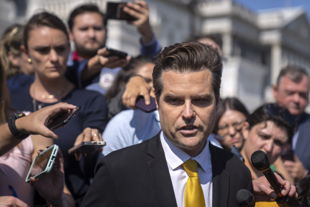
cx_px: 155
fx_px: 603
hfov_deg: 28.8
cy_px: 104
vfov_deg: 19.5
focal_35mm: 70
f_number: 2.8
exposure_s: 1/3200
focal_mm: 70
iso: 125
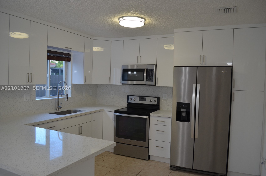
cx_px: 133
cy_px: 88
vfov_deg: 47.7
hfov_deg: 67.5
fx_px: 199
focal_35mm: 27
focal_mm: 18
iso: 400
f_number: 4
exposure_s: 1/60
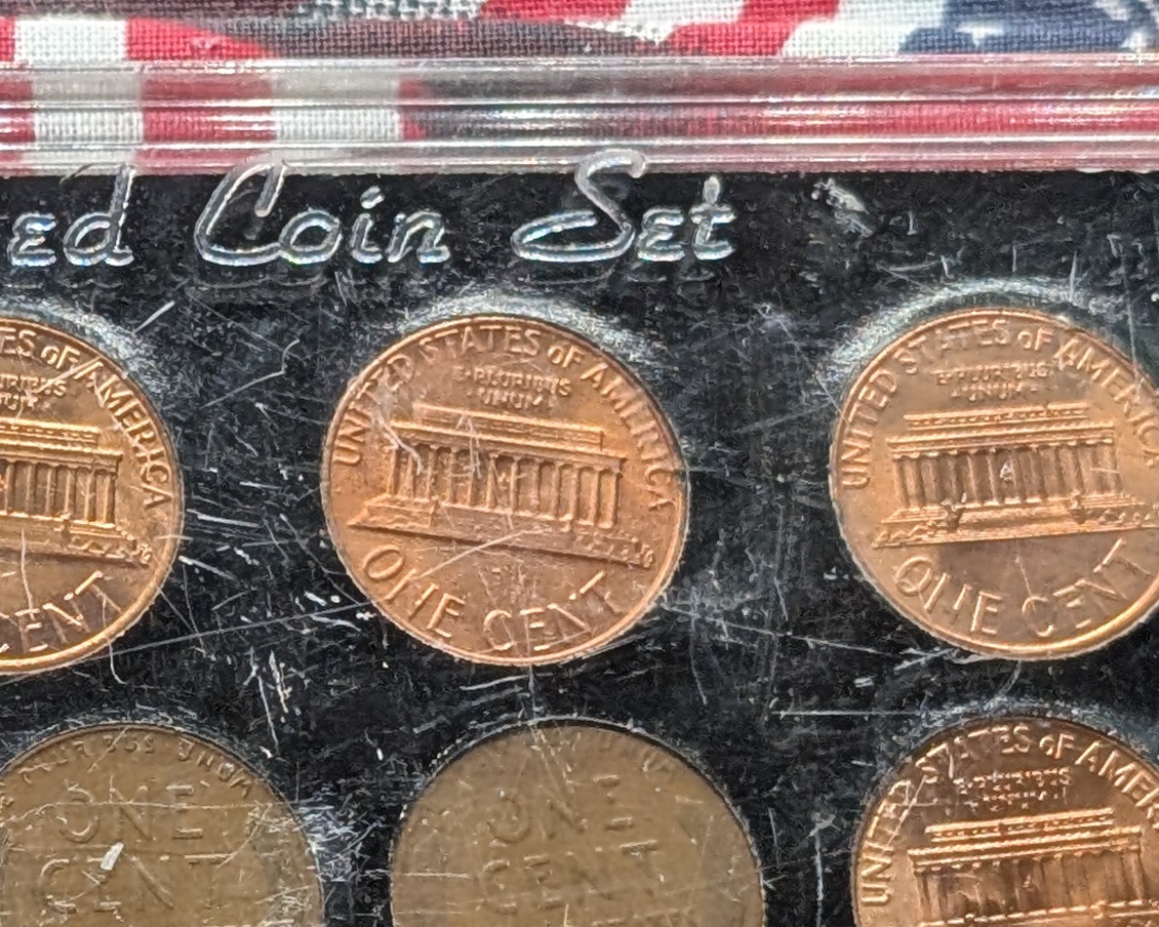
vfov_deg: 8.9
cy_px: 976
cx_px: -238
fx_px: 5934
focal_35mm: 173
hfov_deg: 11.0
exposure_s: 1/71.6
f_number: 1.68
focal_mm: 6.9
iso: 49
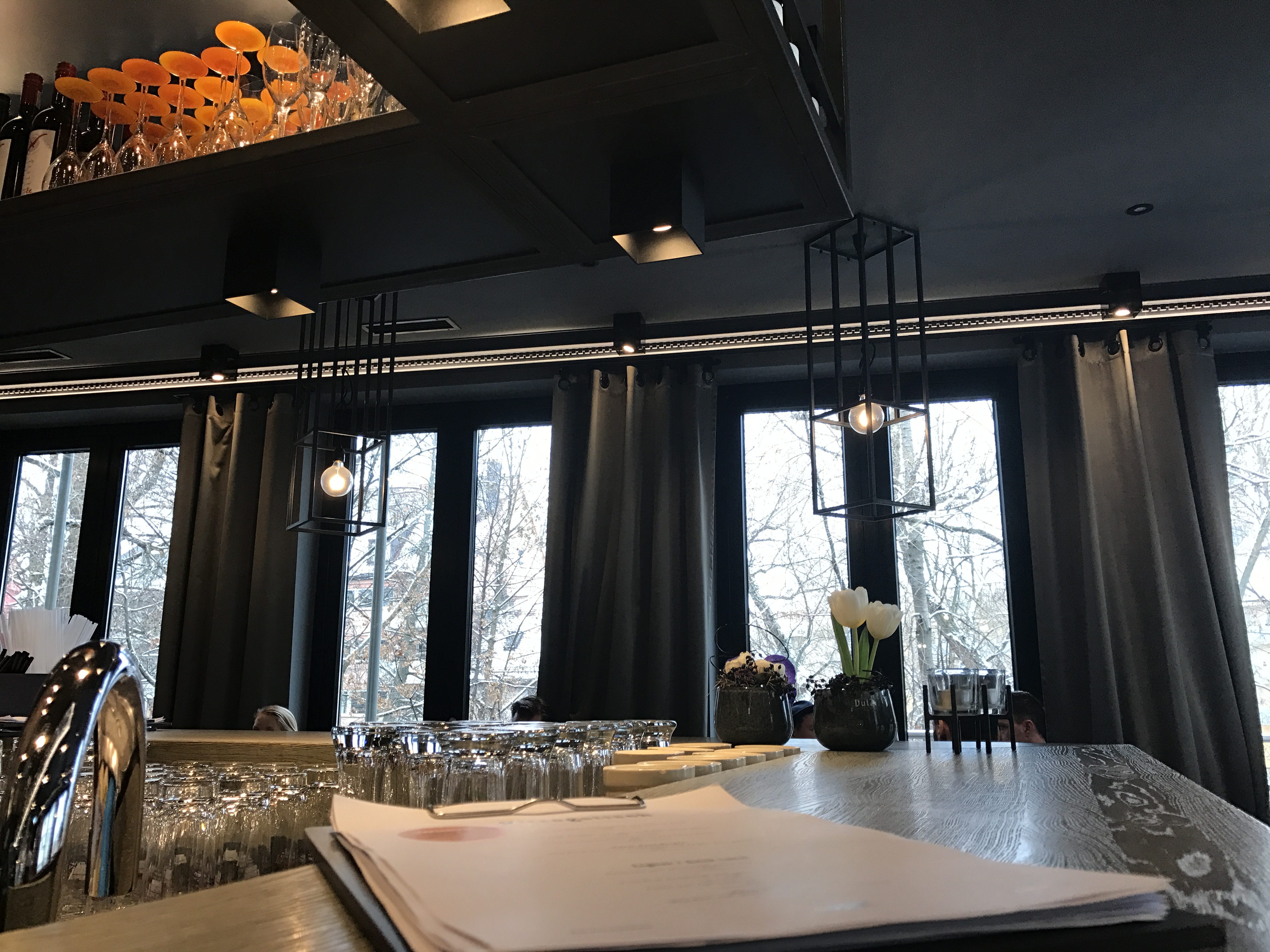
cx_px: 635
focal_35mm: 28
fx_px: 1027
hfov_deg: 63.4
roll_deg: +0.0
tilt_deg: +12.3
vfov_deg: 49.7
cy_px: 476
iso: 25
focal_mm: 3.99
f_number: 1.8
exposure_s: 1/33
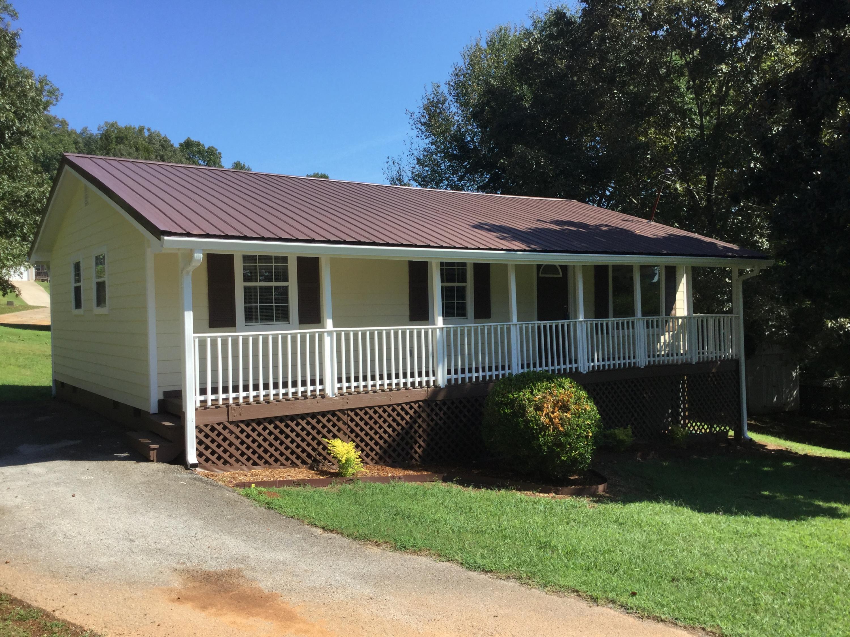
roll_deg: -1.0
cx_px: 425
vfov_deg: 45.4
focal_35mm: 31
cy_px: 318
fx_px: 761
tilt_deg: -1.6
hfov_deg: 58.4
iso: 25
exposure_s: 1/815
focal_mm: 3.3
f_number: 2.4
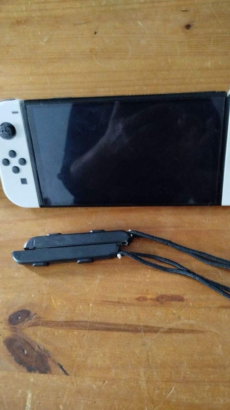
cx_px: 131
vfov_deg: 69.8
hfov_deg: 42.8
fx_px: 293
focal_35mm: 27
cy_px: 211
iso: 1600
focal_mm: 5.31
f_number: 1.7
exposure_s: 1/10
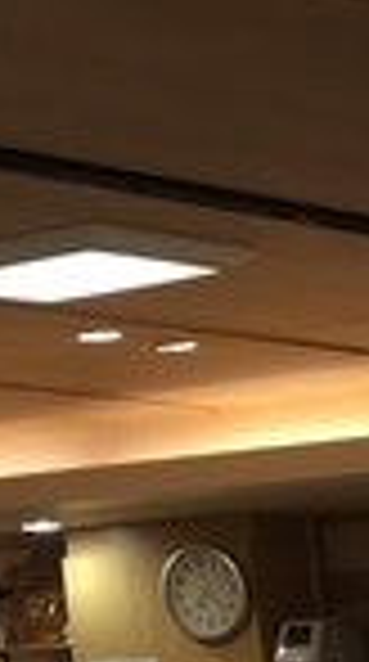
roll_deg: +0.5
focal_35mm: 138
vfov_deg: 15.5
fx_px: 2416
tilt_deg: +13.8
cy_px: 126
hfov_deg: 7.7
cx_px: -702
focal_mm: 4.15
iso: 32
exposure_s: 1/40
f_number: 2.2
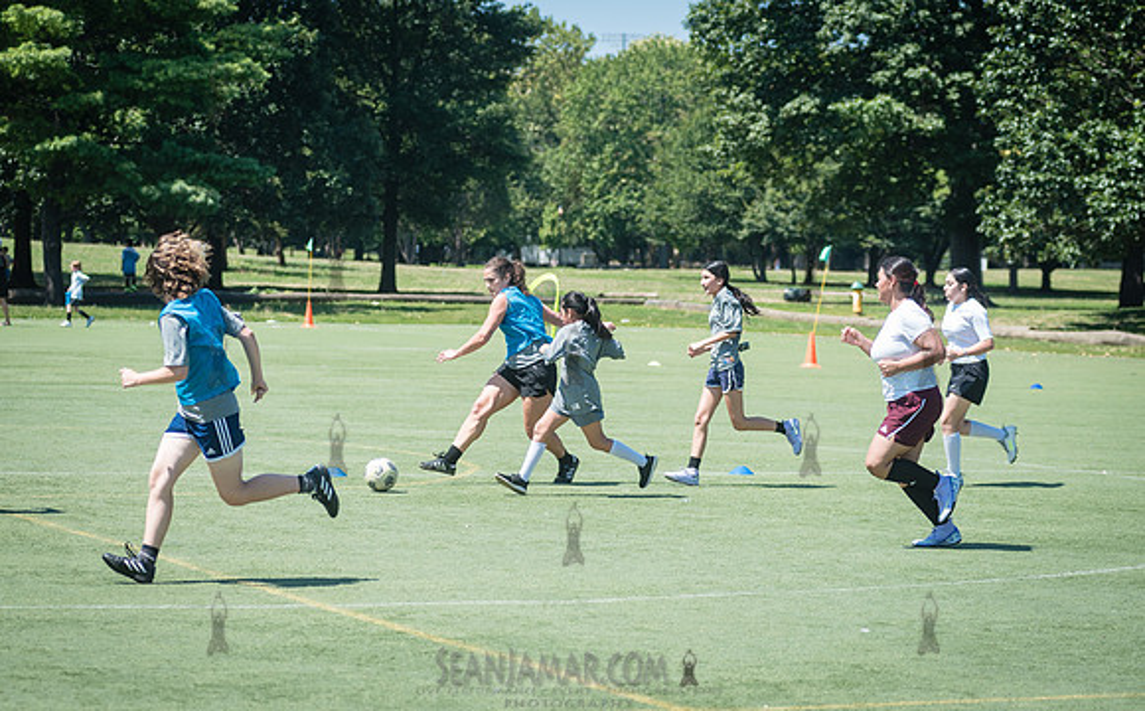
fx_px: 3968
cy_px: 405
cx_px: 584
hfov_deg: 16.4
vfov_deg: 10.2
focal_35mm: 127
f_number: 4
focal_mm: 100
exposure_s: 1/1000
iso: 200
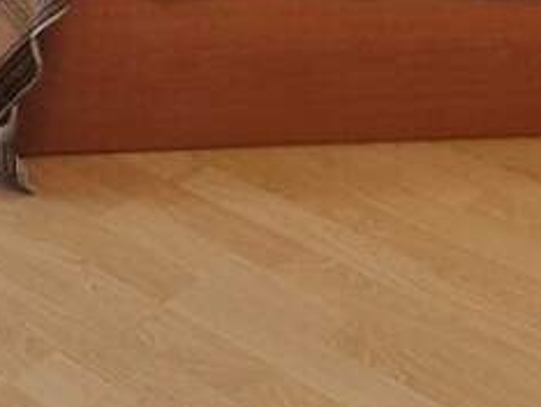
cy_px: -585
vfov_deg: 13.3
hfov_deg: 24.0
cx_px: 432
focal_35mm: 80
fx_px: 1252
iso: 250
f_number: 2.2
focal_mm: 2.2
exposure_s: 1/50
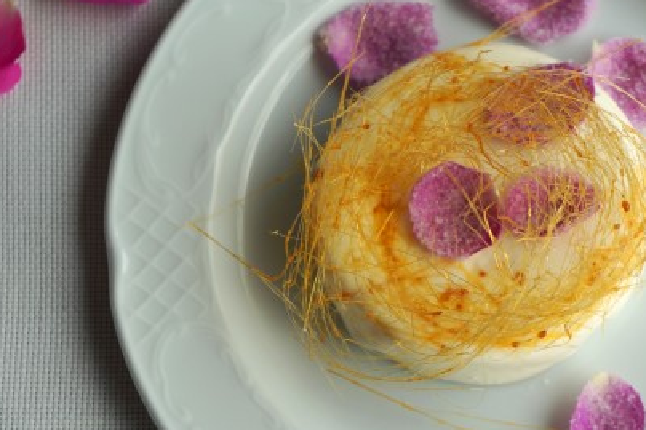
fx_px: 2081
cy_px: 227
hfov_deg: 17.6
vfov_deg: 11.8
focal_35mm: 116
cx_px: 458
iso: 100
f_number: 5
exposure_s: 1/100
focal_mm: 52
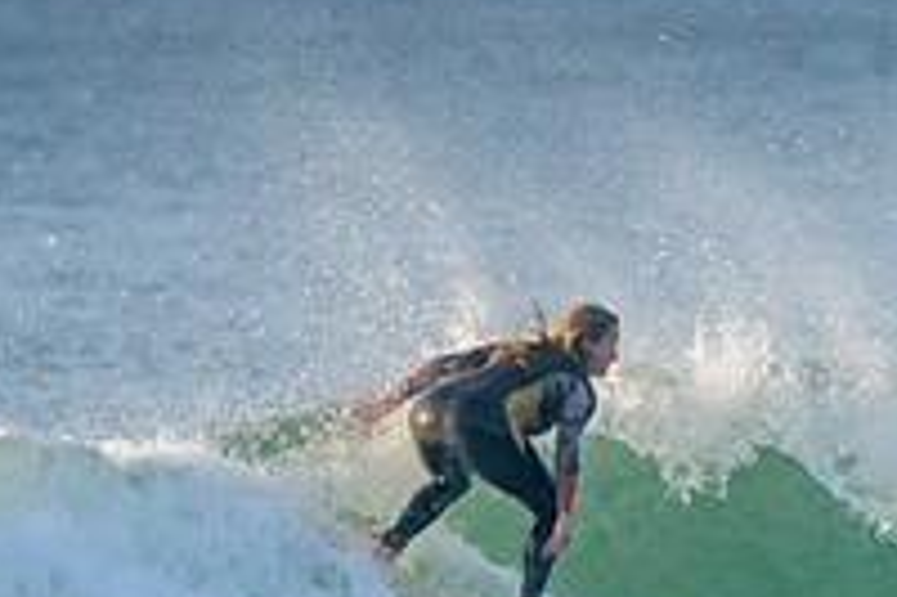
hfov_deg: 1.2
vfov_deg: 0.8
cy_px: 480
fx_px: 44289
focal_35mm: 1779
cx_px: 424
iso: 720
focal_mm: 500
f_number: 5.6
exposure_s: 1/2000
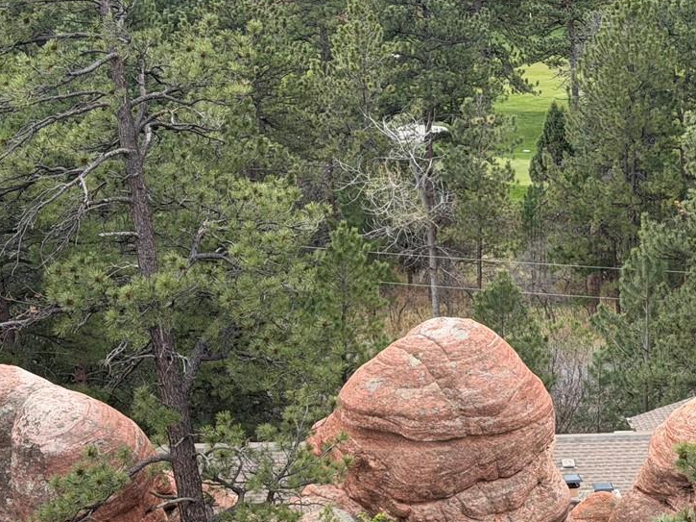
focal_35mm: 106
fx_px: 2130
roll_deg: -1.5
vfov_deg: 13.8
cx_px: 610
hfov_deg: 18.3
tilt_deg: -20.2
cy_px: 474
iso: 64
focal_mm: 6.76
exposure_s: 1/1264
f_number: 1.78
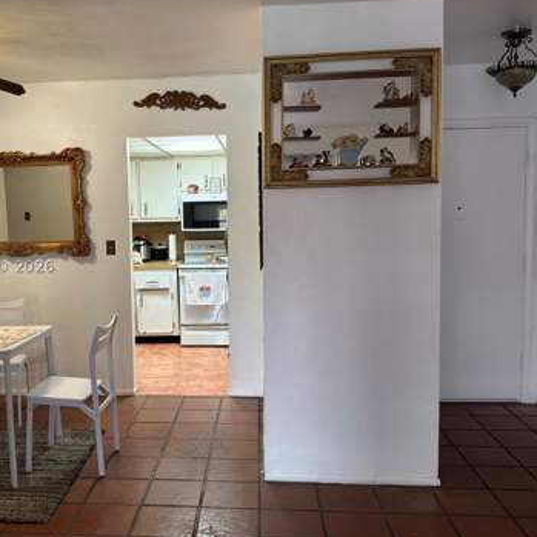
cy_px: 266
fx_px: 597
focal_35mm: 34
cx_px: 195
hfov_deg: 47.9
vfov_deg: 48.5
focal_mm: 3
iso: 100
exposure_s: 1/60
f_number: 1.8
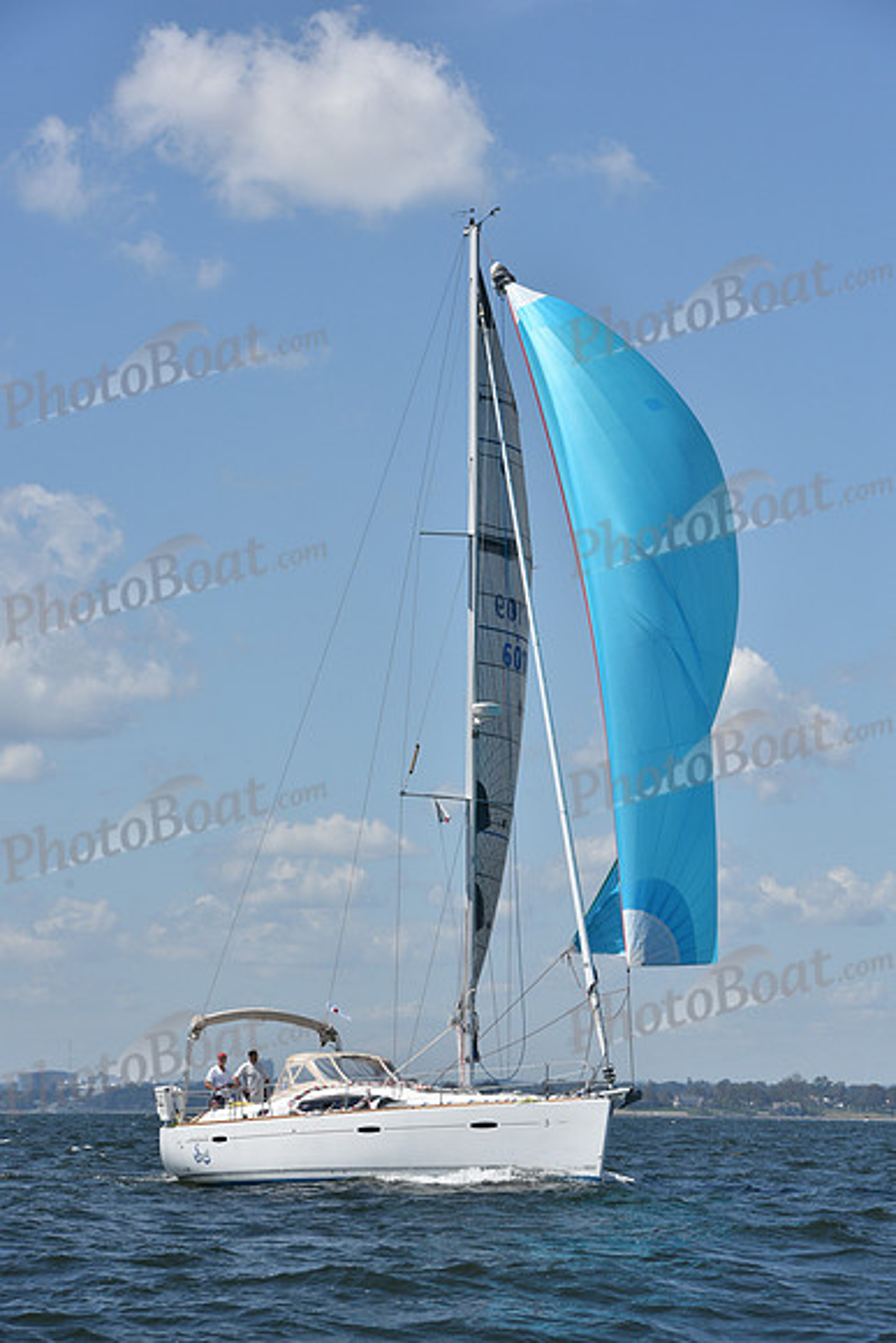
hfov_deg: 11.4
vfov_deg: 17.1
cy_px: 672
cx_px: 448
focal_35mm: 120
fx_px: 4477
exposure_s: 1/1250
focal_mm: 120
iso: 320
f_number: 10
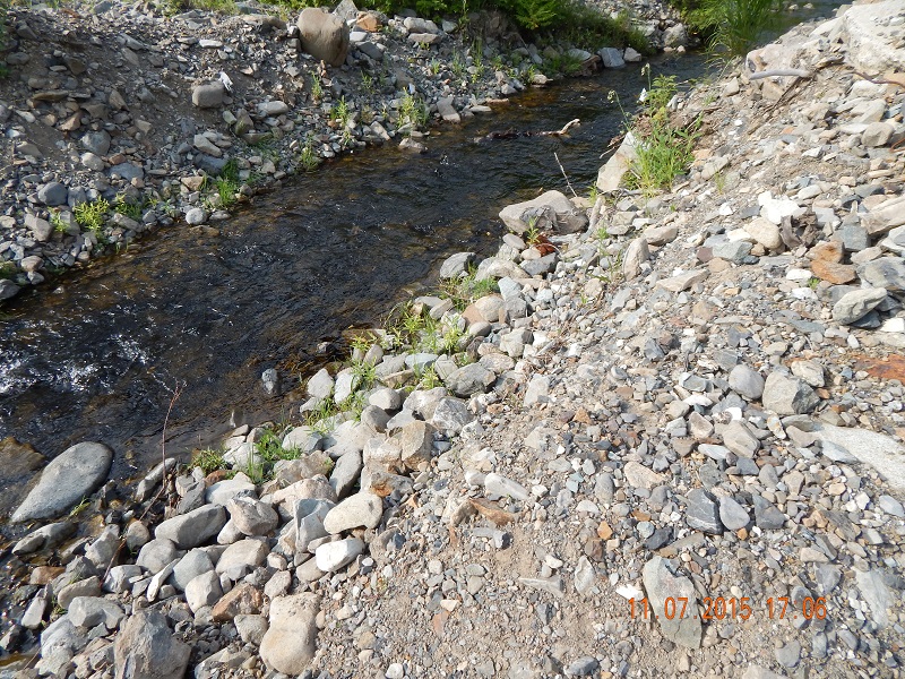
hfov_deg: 76.4
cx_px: 452
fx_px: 575
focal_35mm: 22
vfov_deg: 61.1
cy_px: 340
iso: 125
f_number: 3
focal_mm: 4
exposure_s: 1/800
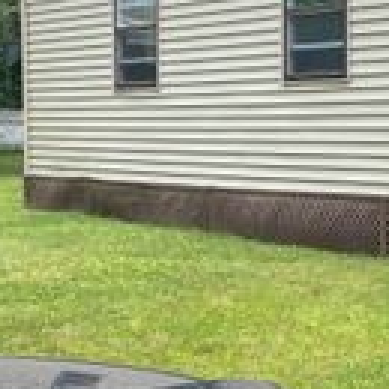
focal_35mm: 95
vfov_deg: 18.1
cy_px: 79
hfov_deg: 15.8
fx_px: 1208
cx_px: 688
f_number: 1.8
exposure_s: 1/277
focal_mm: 3.99
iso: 20
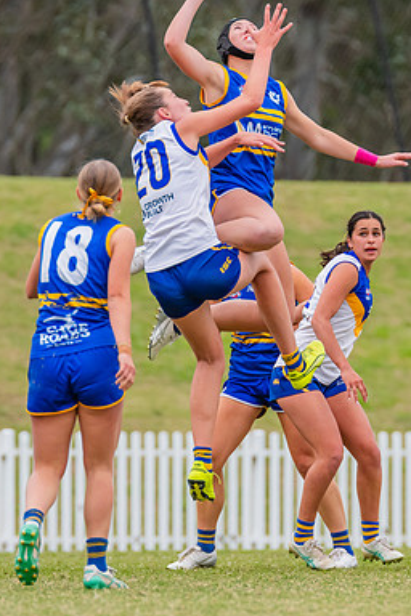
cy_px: 243
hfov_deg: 1.5
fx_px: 15497
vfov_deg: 2.3
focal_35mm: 905
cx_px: 244
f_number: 6.3
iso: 800
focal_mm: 420
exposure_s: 1/1250
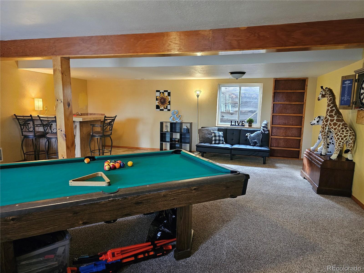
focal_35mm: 23
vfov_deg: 58.9
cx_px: 182
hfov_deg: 73.9
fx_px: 242
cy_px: 136
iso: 1000
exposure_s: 1/120
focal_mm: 6.3
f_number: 1.7
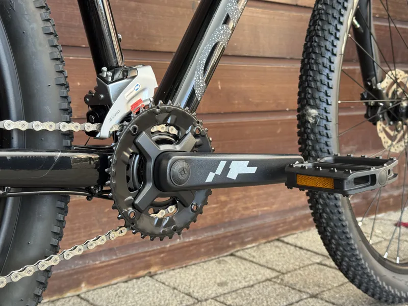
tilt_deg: -7.2
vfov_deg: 30.3
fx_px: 566
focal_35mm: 48
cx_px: 204
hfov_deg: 39.7
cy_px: 153
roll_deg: -0.5
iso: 100
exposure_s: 1/107
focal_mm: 6.76
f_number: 1.78
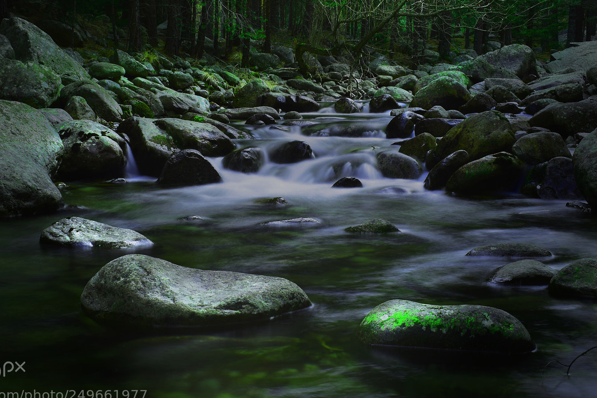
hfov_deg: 35.0
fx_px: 945
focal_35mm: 57
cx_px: 270
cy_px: 194
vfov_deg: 23.8
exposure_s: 6
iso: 100
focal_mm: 32
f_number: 22
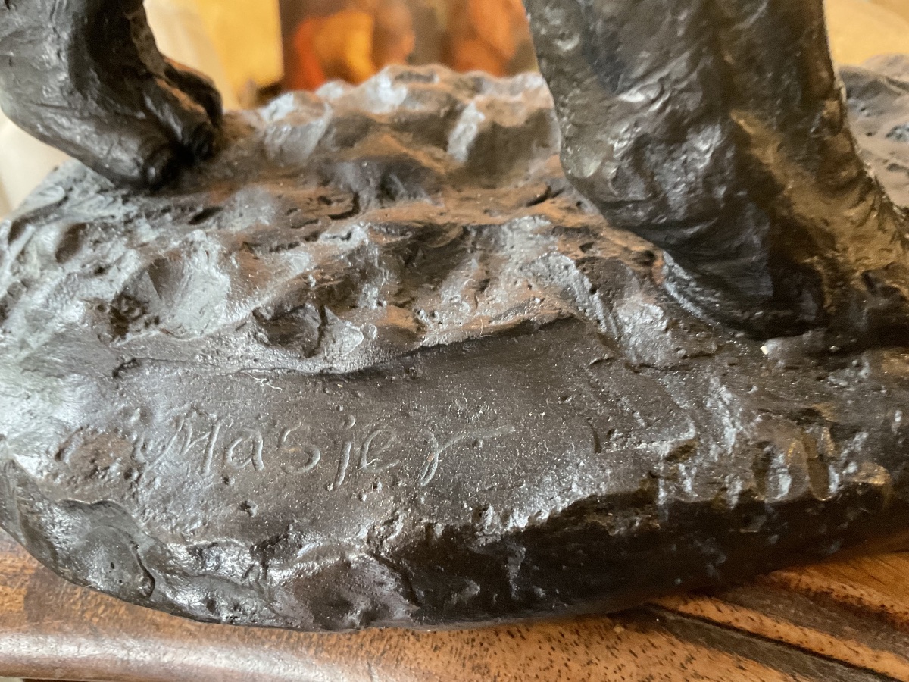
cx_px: 454
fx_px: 762
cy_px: 341
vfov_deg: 48.2
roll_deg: -0.7
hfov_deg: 61.7
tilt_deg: -39.0
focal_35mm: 29
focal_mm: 3
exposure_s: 1/30
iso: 500
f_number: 1.8
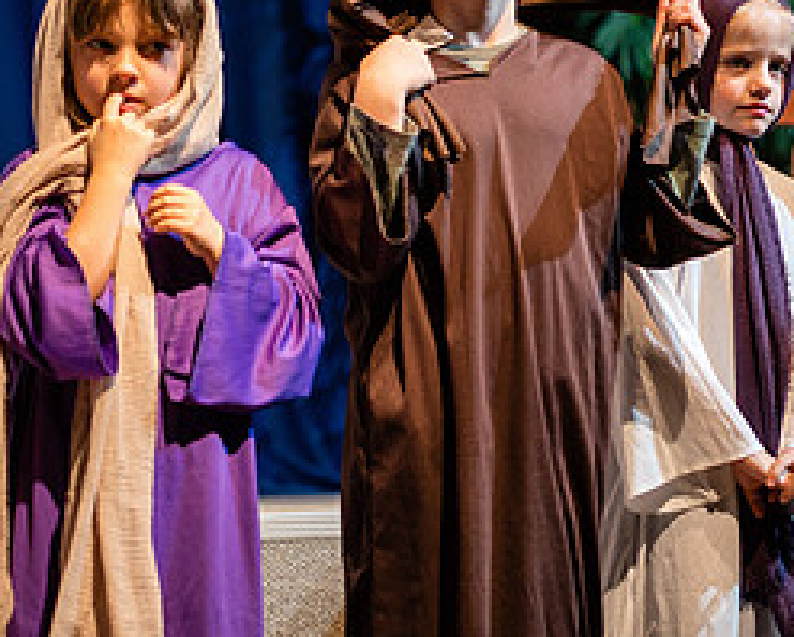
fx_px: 4398
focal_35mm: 187
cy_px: 88
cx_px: 874
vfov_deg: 8.3
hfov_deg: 10.2
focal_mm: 85
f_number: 2.8
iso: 500
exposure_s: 1/250
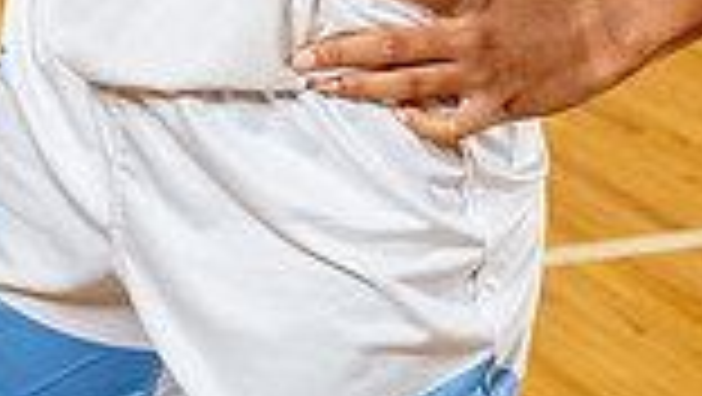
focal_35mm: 118
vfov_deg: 9.1
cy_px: -585
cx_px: 414
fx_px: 2198
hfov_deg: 18.1
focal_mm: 39
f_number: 5.6
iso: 400
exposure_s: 1/250
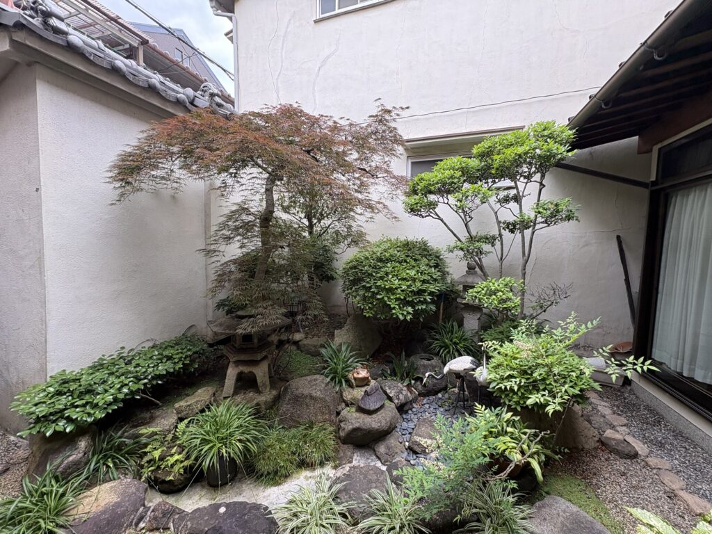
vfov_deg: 85.7
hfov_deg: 102.1
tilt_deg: -4.4
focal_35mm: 14
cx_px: 356
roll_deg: -0.6
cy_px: 267
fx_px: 288
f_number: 2.2
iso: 40
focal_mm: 2.22
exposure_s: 1/99
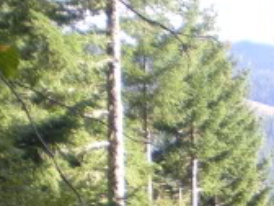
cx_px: 440
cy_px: 350
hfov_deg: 12.7
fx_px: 1148
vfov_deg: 9.8
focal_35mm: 145
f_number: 3.1
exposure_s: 1/104
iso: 64
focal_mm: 6.3
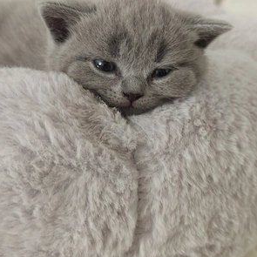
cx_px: 129
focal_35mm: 42
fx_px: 353
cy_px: 91
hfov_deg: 40.0
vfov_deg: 39.7
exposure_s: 1/25
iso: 1600
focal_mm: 6.04
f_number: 1.7
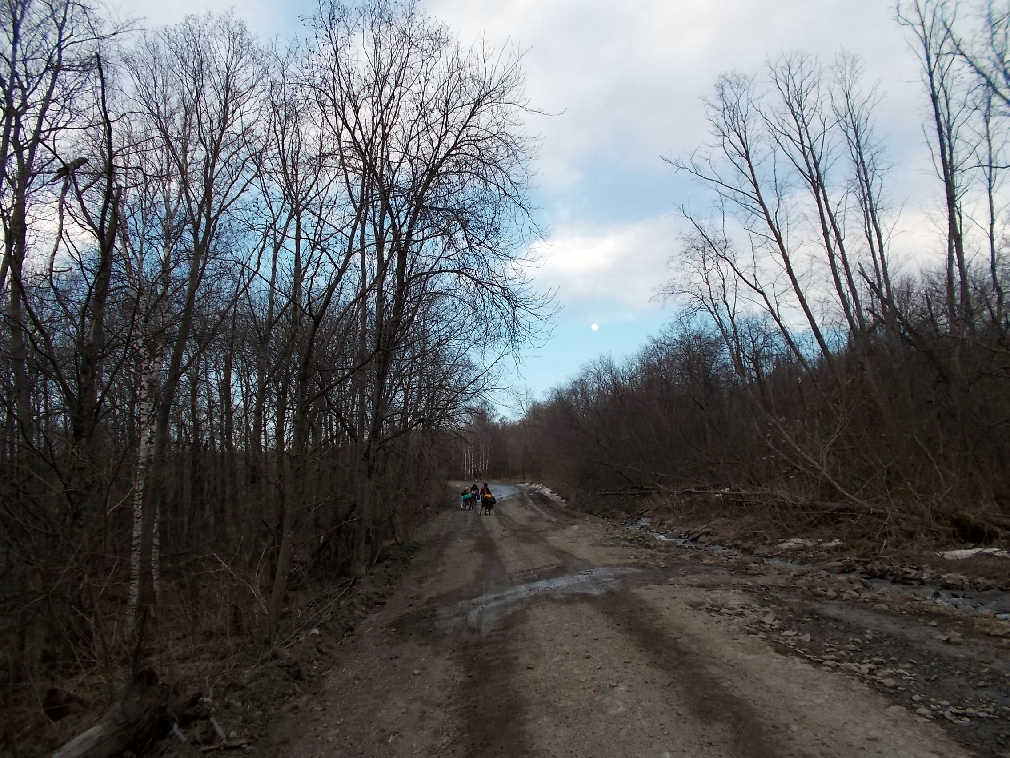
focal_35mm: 26
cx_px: 505
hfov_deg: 67.3
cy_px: 379
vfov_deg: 53.1
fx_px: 759
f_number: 3.2
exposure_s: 1/250
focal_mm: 4.6
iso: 160
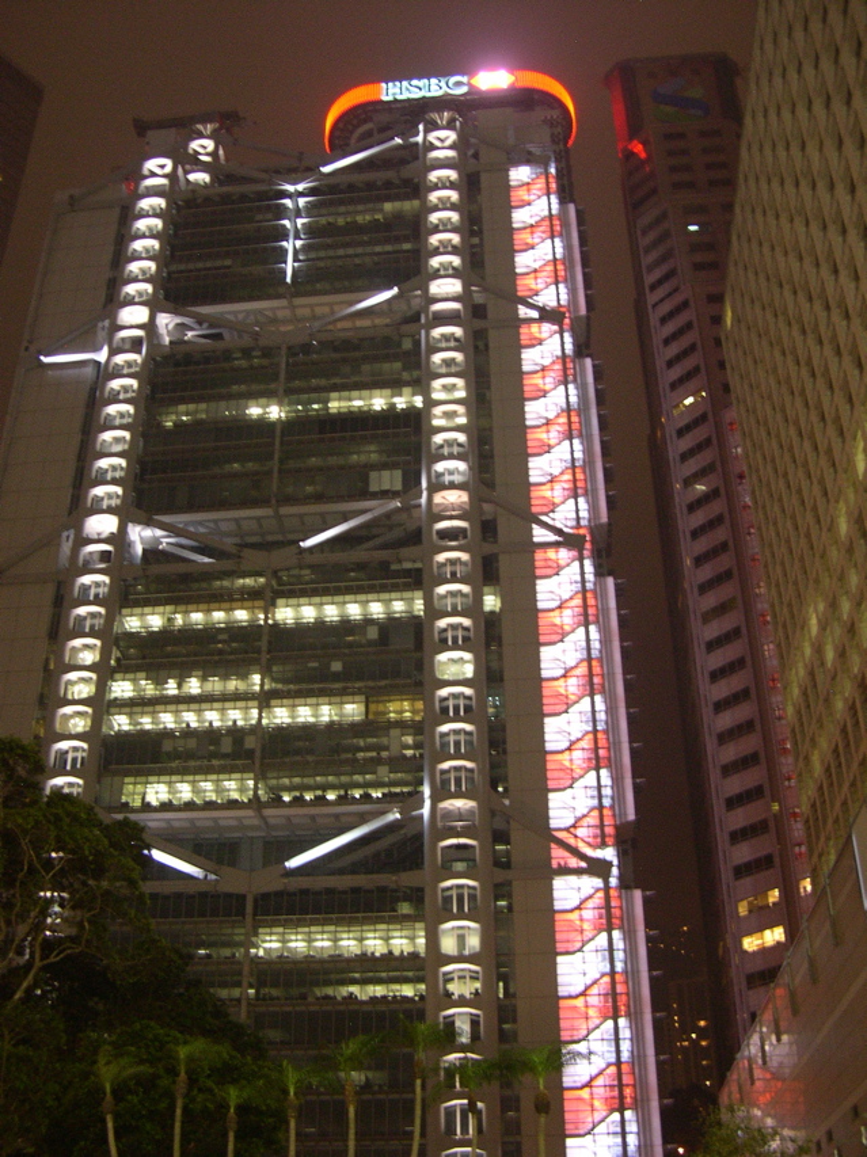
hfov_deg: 37.7
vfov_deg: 49.0
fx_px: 1270
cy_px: 578
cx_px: 434
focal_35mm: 38
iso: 271
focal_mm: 8
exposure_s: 1/4
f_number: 2.8
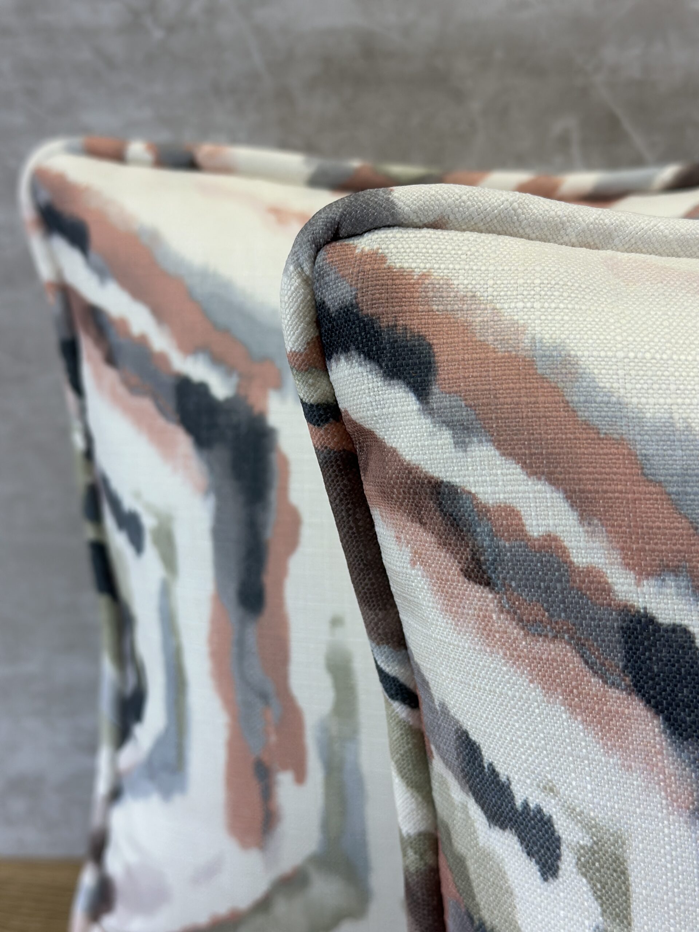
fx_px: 1292
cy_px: 466
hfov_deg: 30.3
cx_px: 350
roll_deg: +2.8
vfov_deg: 39.7
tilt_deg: -16.3
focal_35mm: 48
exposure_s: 1/200
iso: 80
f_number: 1.78
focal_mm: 6.86
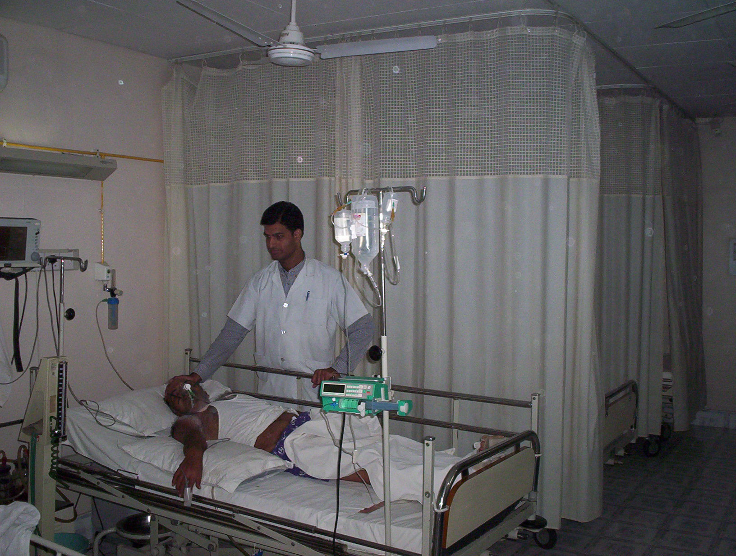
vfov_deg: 37.9
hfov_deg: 48.9
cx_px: 368
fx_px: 810
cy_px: 278
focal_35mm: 38
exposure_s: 1/60
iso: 140
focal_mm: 4.99
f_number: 4.5
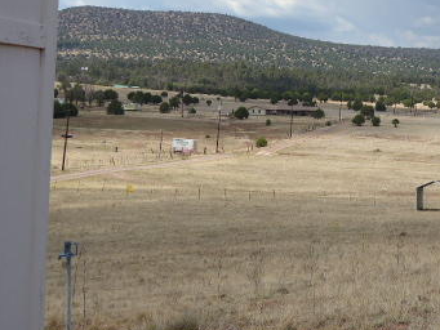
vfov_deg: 16.0
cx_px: 369
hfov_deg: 21.0
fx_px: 1170
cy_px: 88
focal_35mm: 92
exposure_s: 1/640
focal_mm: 8.4
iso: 80
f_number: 4
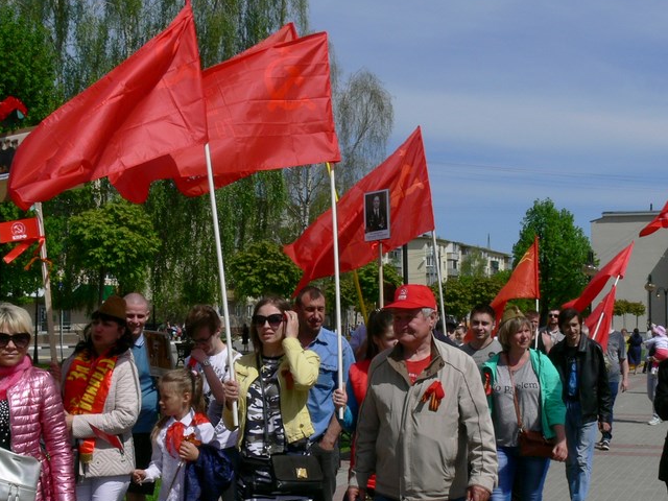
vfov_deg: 26.0
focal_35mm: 56
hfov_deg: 34.3
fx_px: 1081
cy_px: 323
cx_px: 367
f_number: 8
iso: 80
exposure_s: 1/400
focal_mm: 7.4
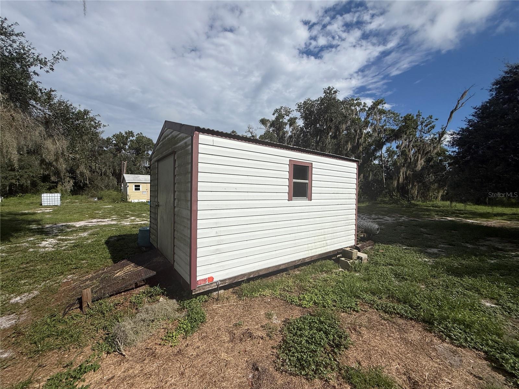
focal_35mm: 14
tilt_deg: -0.1
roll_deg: -0.4
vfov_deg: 85.7
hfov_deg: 102.1
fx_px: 210
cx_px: 260
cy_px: 194
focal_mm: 2.22
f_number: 2.2
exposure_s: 1/5618
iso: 32
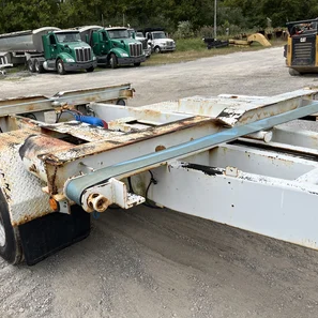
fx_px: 322
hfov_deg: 51.7
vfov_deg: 52.5
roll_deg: +6.4
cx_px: 110
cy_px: 158
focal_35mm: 31
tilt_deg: -21.4
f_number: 1.6
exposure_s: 1/2513
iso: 50
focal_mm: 5.1
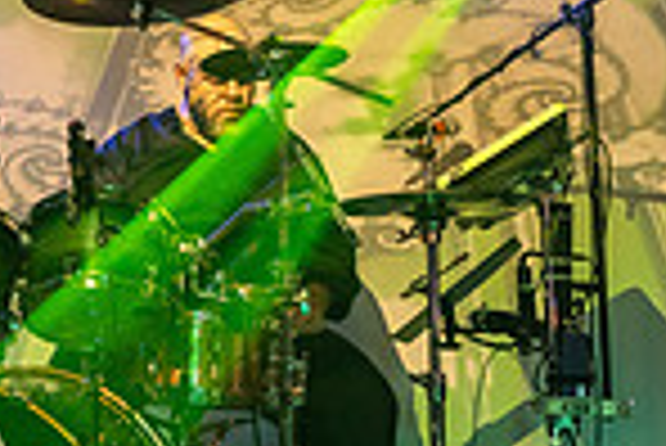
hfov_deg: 27.5
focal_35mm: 63
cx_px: -161
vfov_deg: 21.6
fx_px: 1167
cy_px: 204
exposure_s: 1/250
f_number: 2.8
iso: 3200
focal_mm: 14.6
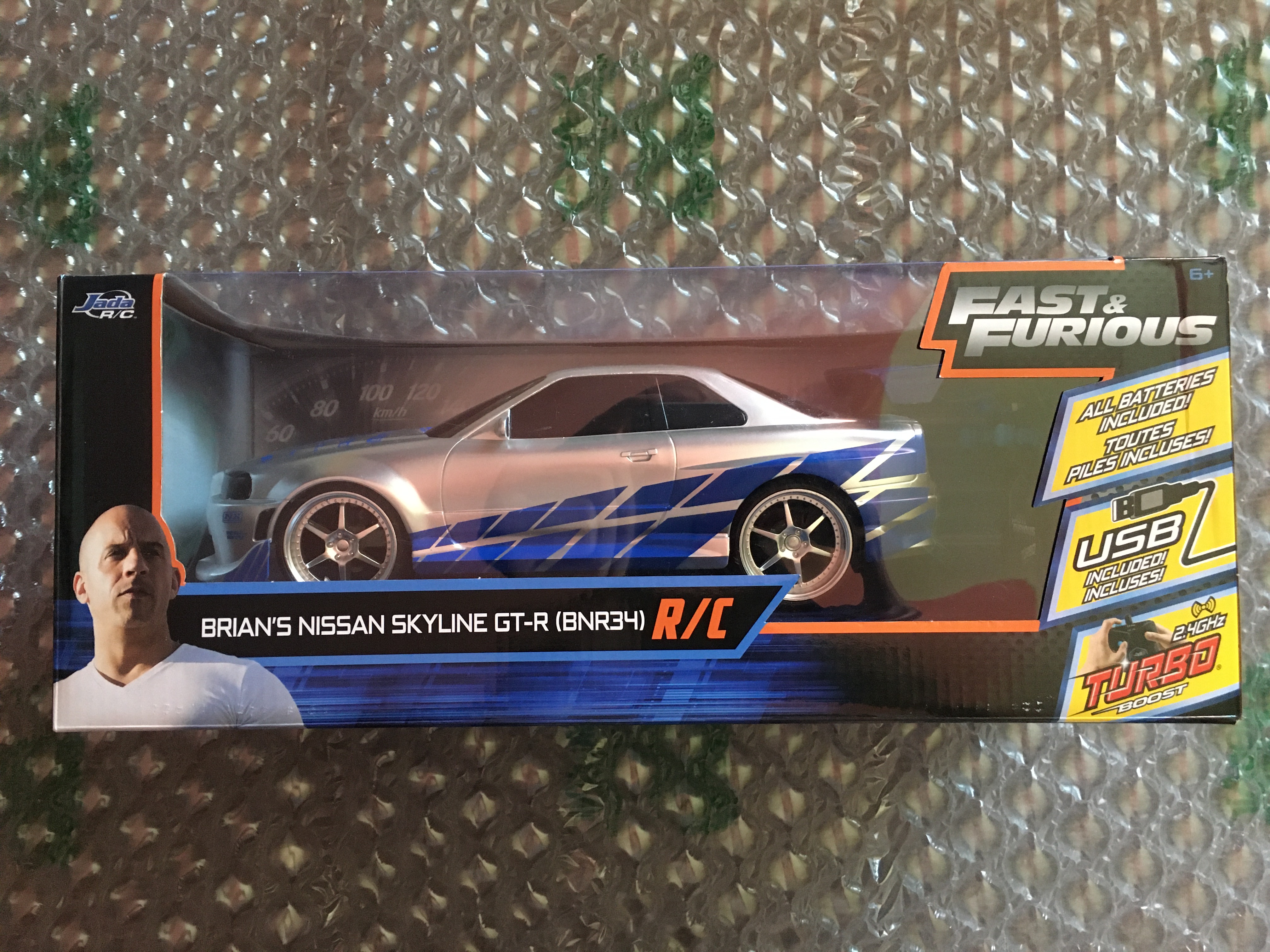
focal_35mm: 29
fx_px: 1064
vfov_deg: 48.2
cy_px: 476
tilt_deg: -86.6
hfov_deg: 61.7
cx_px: 635
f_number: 2.2
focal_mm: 4.15
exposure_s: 1/17
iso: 250
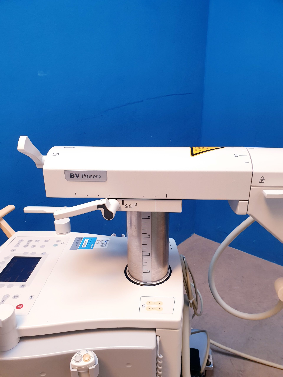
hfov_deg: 53.1
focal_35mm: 26
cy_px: 188
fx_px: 283
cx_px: 142
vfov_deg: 67.3
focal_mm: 4.3
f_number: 2.4
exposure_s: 1/50
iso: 160
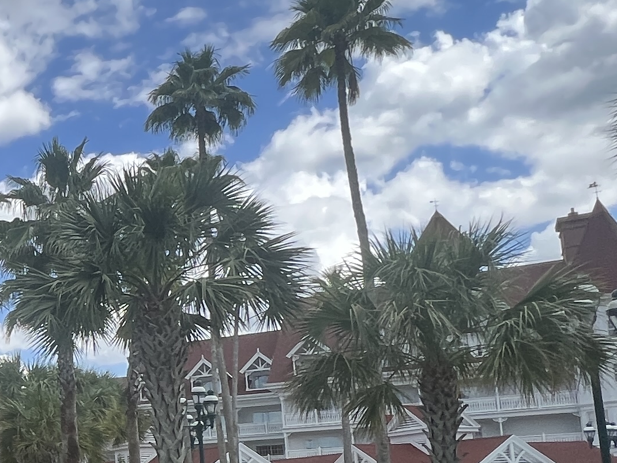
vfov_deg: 28.5
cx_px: -247
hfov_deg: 28.9
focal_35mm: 49
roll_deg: +1.4
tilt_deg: +6.5
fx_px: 873
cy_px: 417
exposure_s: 1/919
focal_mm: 1.57
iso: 32
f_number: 1.8
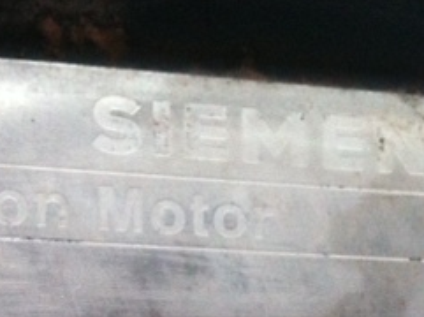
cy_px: 417
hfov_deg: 21.1
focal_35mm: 93
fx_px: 1137
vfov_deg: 15.1
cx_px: 229
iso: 250
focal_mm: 3.85
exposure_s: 1/15
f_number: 2.8
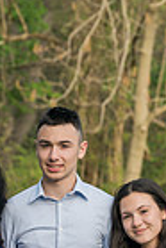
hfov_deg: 5.3
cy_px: 335
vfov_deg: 7.7
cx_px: 87
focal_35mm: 262
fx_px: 1808
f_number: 4.5
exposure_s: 1/250
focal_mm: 81
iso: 160
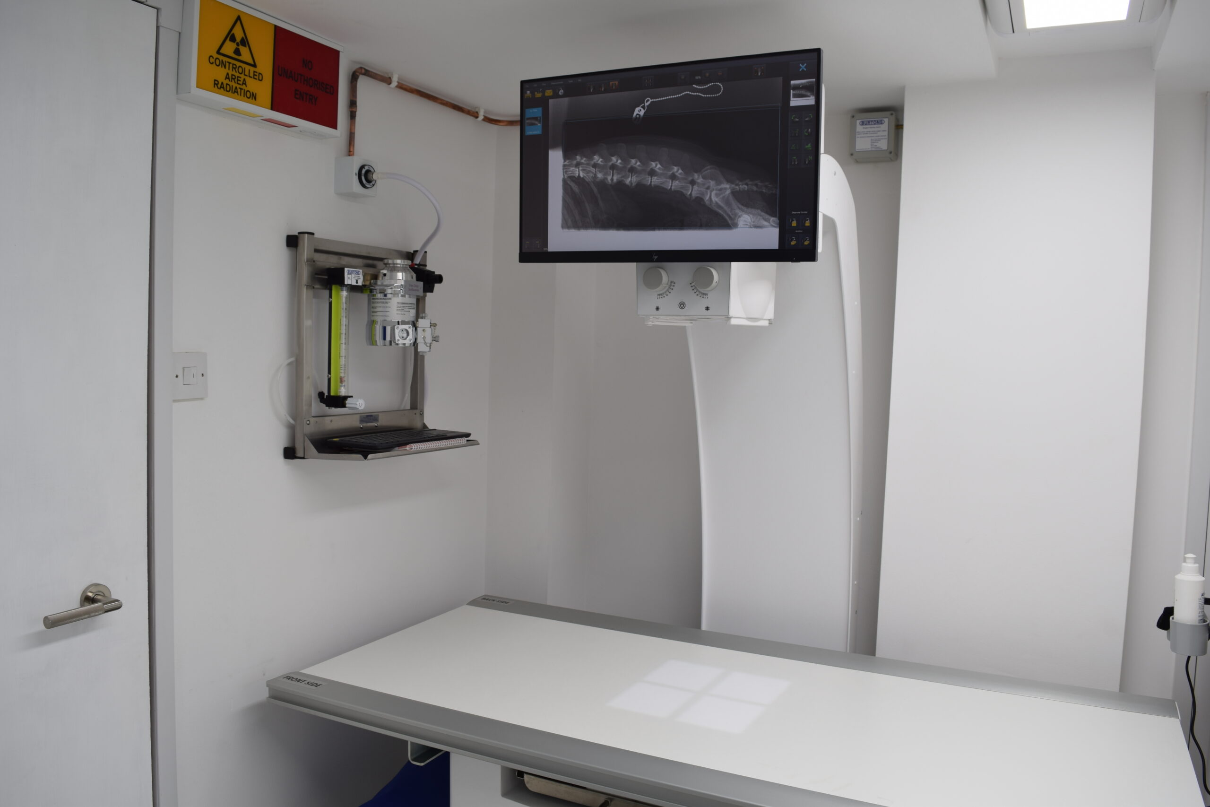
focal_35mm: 27
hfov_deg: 67.4
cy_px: 404
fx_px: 907
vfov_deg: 47.9
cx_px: 605
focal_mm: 18
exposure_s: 1/30
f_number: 6.3
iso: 100
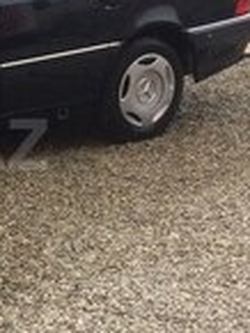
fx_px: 952
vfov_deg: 19.8
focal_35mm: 99
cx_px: -128
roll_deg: +0.8
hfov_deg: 14.0
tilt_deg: -18.3
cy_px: 145
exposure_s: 1/363
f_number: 2.2
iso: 32
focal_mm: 4.15
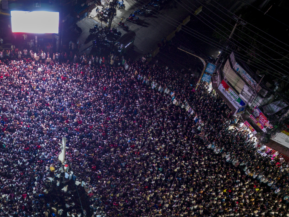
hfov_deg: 39.4
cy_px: 173
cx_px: 53
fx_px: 384
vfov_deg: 30.8
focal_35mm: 46
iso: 1560
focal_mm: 8.67
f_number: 1.8
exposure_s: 1/6
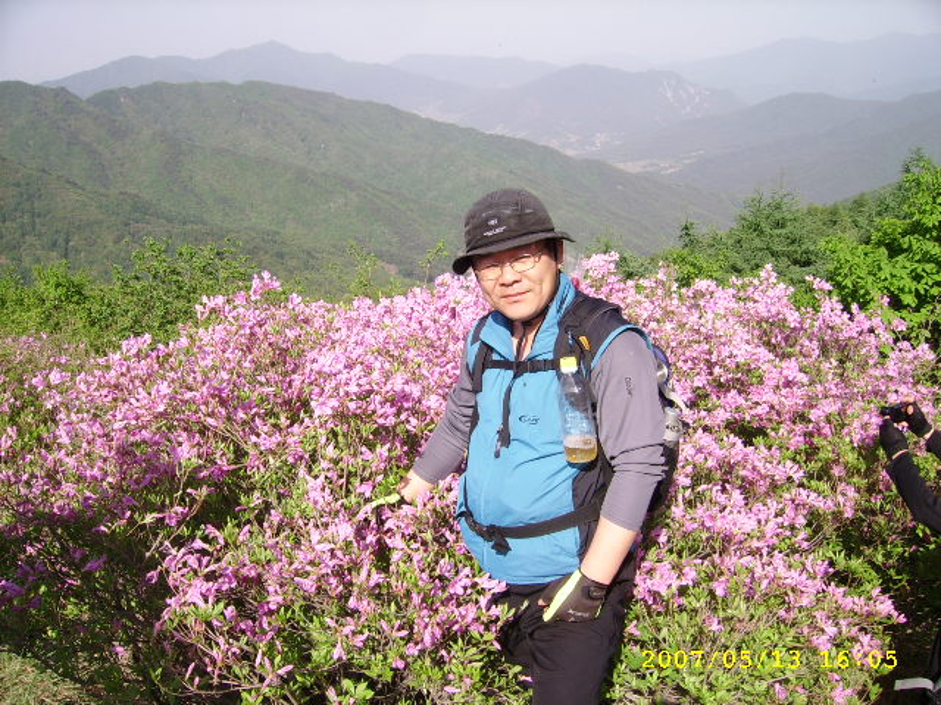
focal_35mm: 35
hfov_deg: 52.6
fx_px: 951
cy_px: 352
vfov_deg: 40.7
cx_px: 470
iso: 50
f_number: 5.8
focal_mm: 5.95
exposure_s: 1/229
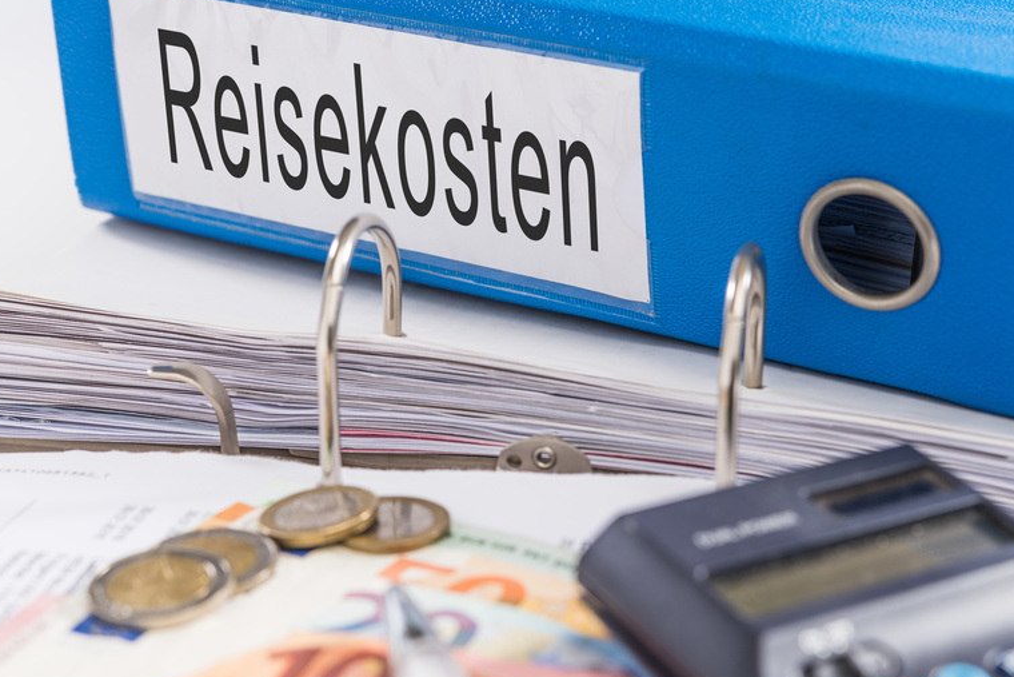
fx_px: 1887
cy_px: 316
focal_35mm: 67
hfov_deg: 30.1
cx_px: 525
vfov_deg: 20.3
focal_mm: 60
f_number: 8
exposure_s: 1/160
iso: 100
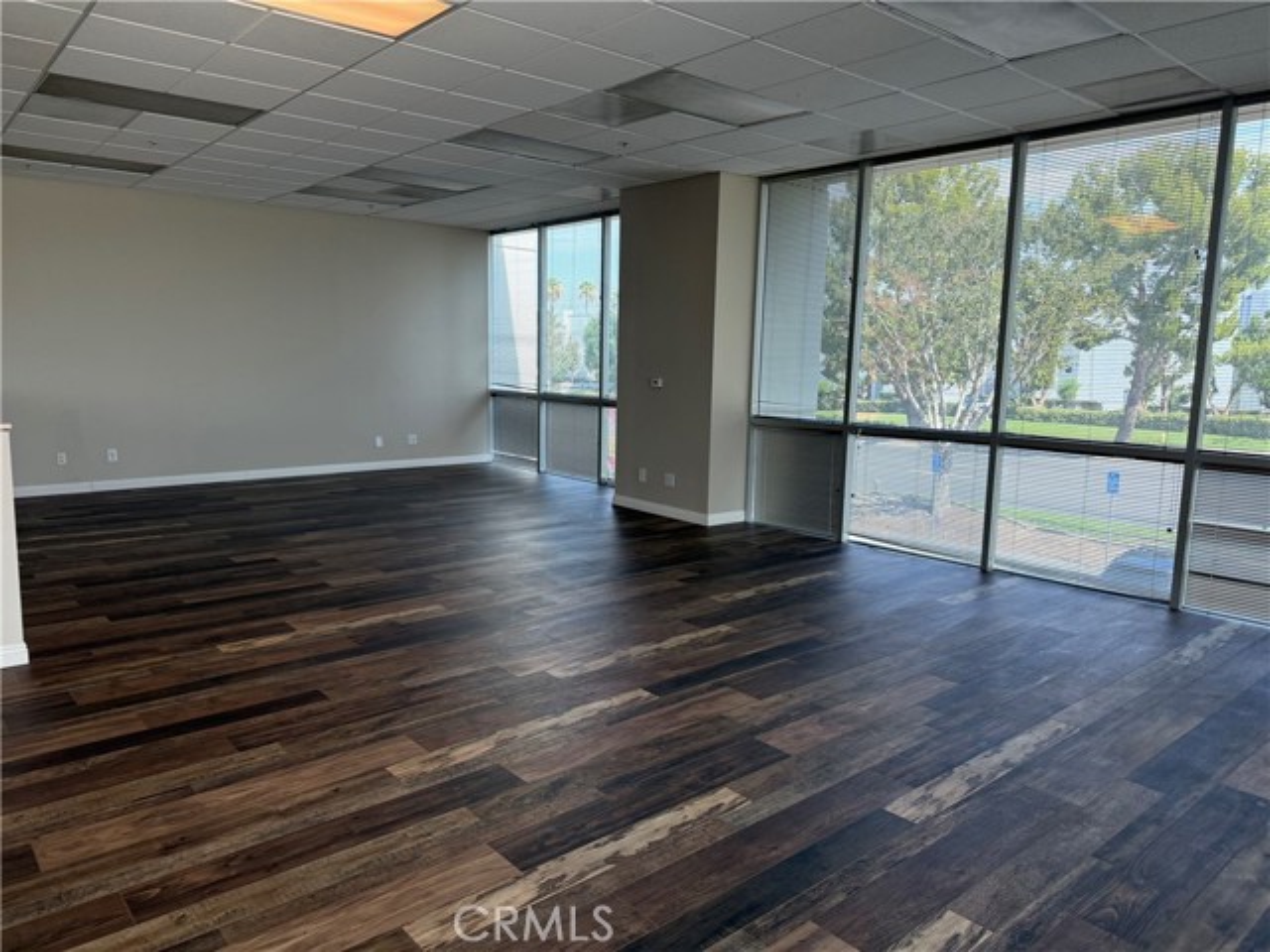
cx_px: 635
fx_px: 881
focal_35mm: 24
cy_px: 476
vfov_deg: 56.8
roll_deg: -1.7
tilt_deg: -7.8
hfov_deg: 71.6
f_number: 1.78
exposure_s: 1/232
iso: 160
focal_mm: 6.76
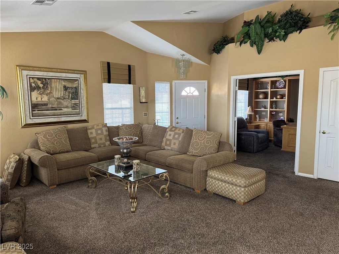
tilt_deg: -6.8
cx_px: 170
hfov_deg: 71.6
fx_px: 235
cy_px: 127
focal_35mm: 24
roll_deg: +0.2
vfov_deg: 56.8
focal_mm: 6.76
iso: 250
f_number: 1.78
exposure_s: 1/60
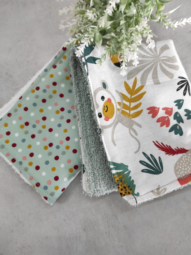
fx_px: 191
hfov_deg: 53.0
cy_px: 127
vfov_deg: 67.3
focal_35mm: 26
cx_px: 99
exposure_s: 1/33
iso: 371
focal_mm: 5.43
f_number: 1.89
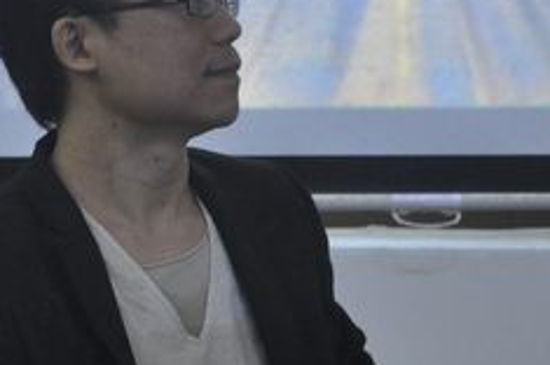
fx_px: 7163
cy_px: 153
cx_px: 232
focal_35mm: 469
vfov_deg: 2.9
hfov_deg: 4.4
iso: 1600
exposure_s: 1/30
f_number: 5.6
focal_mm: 105
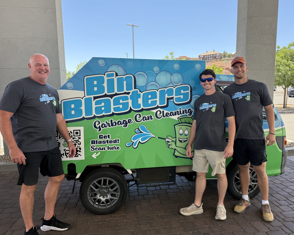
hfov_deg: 65.9
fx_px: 226
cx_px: 159
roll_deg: +0.6
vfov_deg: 54.9
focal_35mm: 26
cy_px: 118
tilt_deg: -6.7
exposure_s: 1/992
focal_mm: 6.76
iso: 100
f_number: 1.78
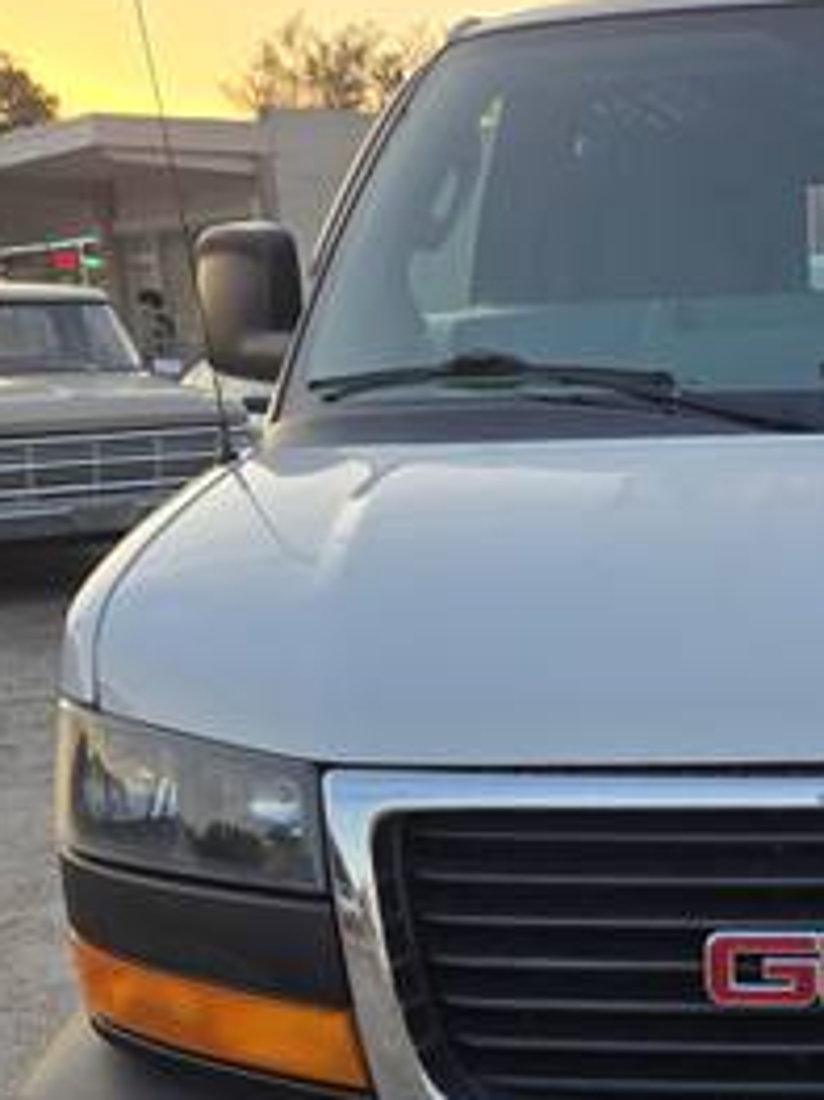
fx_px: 1779
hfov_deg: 24.3
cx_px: 916
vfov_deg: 33.7
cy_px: 811
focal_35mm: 56
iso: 25
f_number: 1.8
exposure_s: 1/535
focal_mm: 5.4
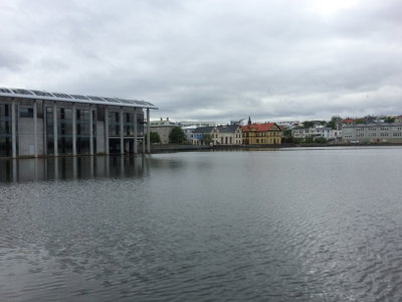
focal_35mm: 29
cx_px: 201
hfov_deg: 61.7
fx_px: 337
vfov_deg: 48.2
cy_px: 151
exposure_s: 1/1466
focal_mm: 4.15
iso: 32
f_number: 2.2
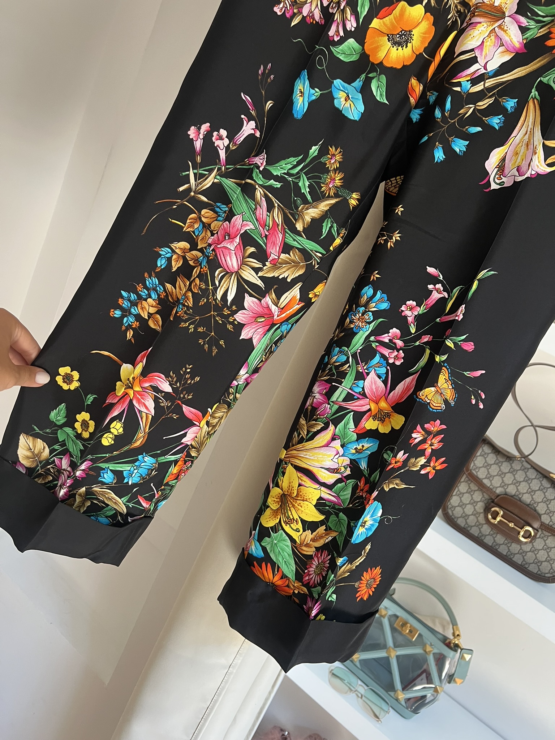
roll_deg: -24.0
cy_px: 370
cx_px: 278
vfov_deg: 67.3
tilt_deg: -14.8
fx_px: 556
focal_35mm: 26
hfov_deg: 53.1
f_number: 1.5
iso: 125
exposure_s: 1/97
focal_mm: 5.7
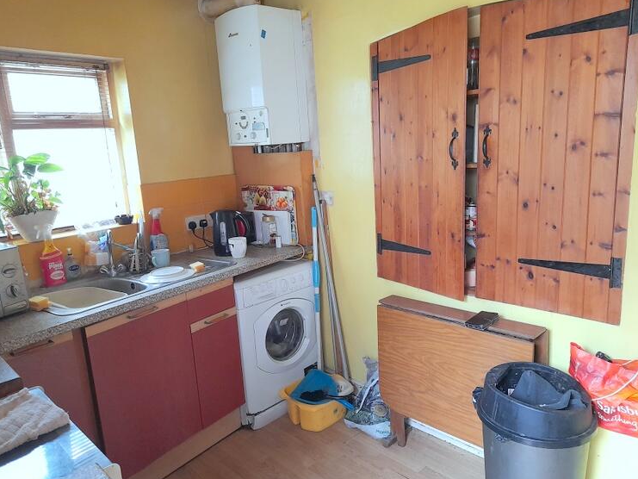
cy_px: 249
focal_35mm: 27
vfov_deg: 51.4
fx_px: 498
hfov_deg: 65.3
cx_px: 315
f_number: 2
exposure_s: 1/33
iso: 250
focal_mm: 4.6
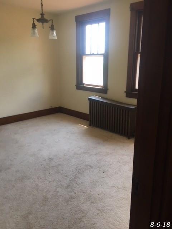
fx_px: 192
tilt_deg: -17.6
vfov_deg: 61.7
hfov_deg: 48.2
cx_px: 86
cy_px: 114
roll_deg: -1.1
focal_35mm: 29
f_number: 2.2
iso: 25
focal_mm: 4.15
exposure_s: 1/40
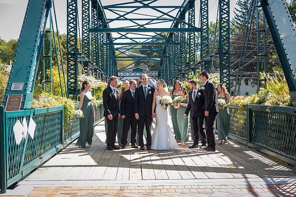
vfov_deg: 25.1
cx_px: 148
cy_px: 98
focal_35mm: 54
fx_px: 442
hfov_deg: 37.0
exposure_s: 1/60
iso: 50
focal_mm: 52
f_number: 5.6
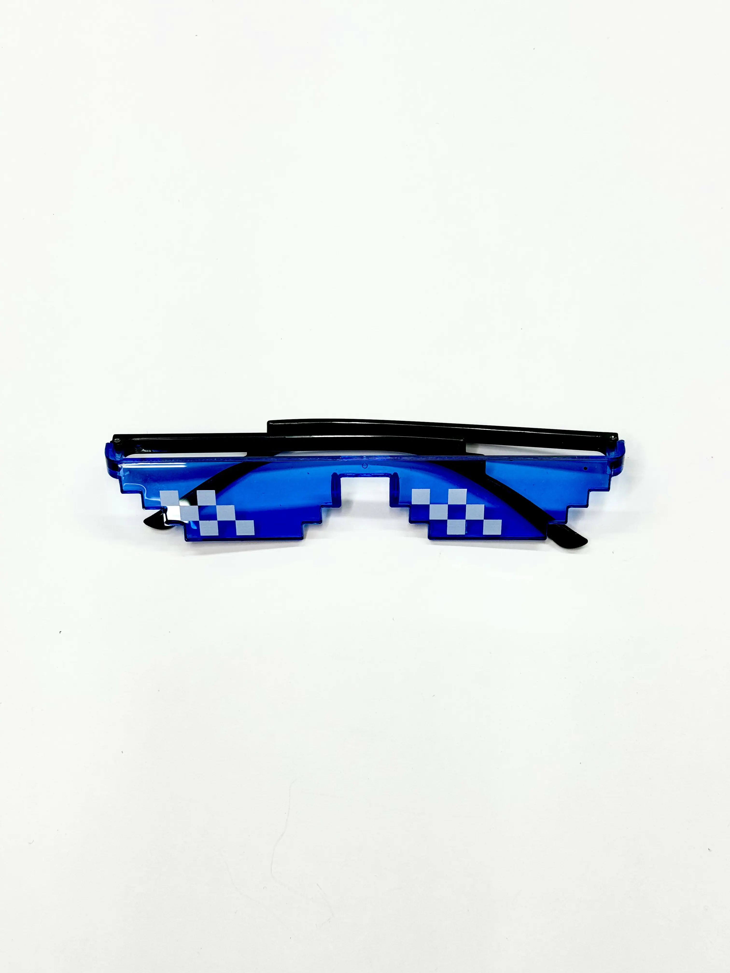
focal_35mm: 48
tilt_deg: -81.7
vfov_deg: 39.7
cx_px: 365
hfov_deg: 30.3
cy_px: 486
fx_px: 1350
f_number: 1.78
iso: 50
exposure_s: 1/100
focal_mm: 6.76
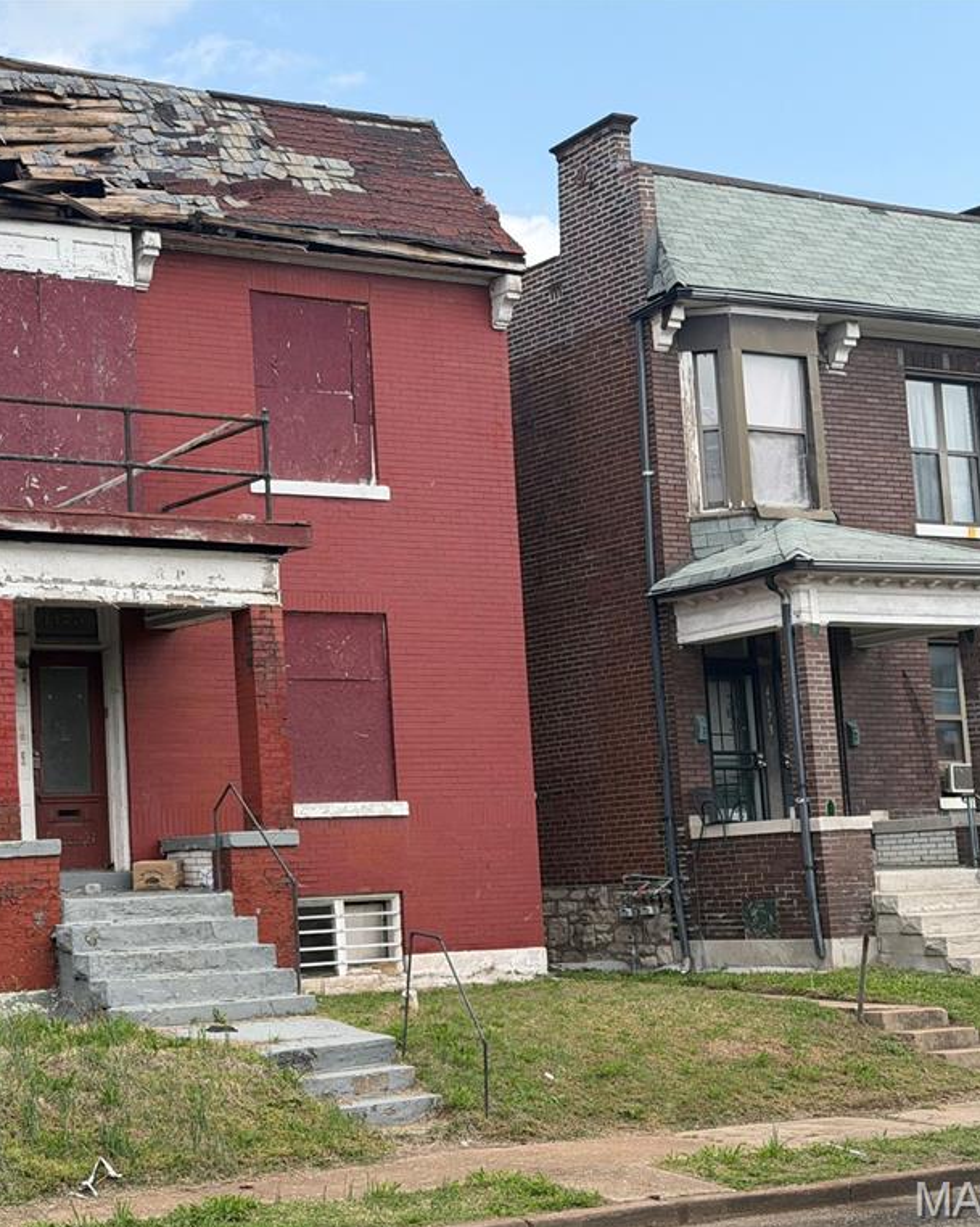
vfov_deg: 30.0
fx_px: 2285
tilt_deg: +8.2
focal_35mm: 63
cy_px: 615
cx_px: 253
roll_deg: +0.9
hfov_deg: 24.0
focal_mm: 6.76
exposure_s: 1/2865
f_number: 1.78
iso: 100
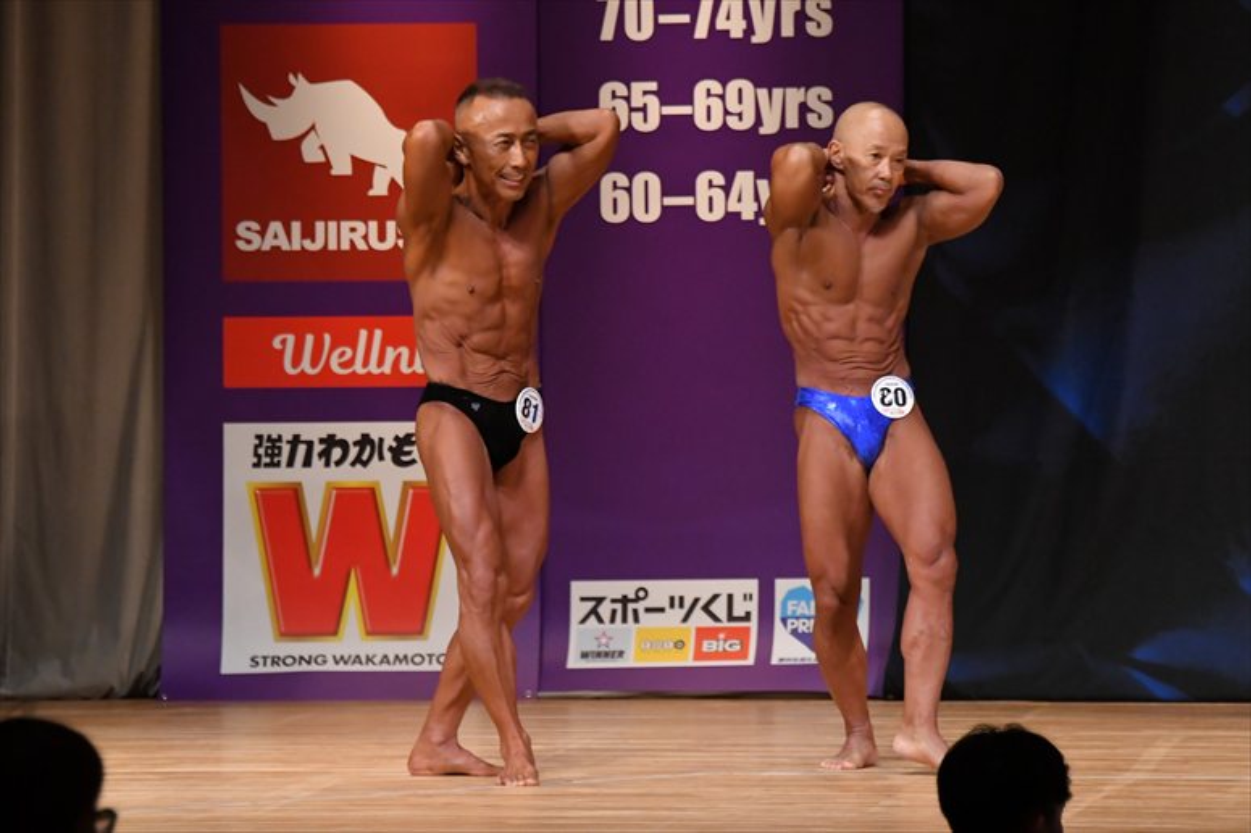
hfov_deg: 6.9
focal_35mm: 300
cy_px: 416
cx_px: 626
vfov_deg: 4.6
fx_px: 10420
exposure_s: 1/400
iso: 4000
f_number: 5.6
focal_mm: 200
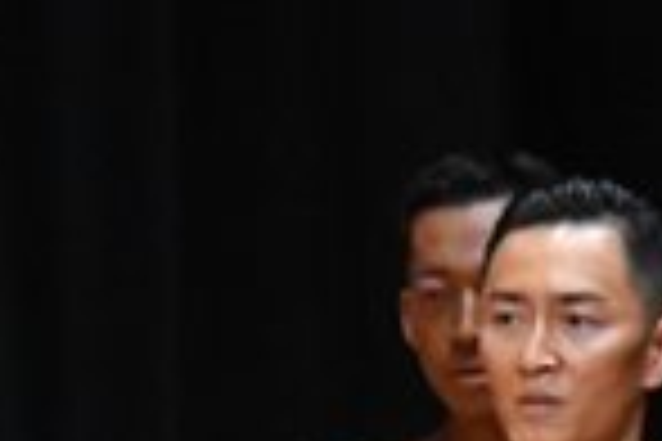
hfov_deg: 1.4
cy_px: 1053
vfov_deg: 1.0
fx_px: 26147
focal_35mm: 1422
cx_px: -232
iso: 4000
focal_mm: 180
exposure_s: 1/400
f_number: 5.6
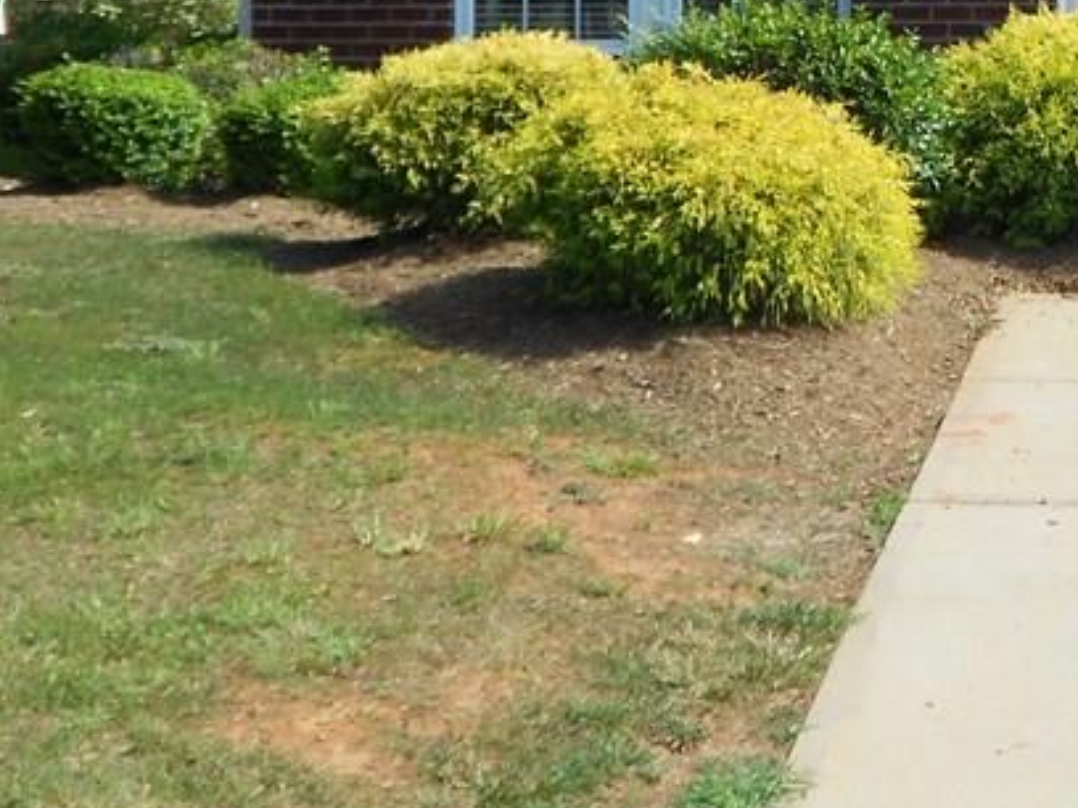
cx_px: 1221
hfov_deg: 17.5
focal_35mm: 108
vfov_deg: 13.4
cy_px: -124
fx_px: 3363
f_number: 4.2
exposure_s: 1/400
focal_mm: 7.7
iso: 80
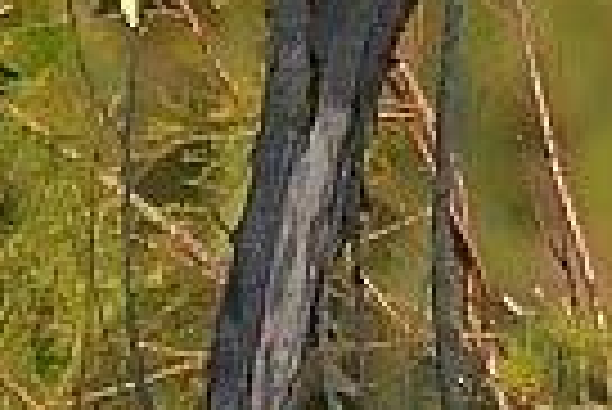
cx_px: 266
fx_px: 96236
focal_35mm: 5655
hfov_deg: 0.4
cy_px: -295
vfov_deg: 0.2
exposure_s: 1/1000
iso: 450
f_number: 5.6
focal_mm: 500
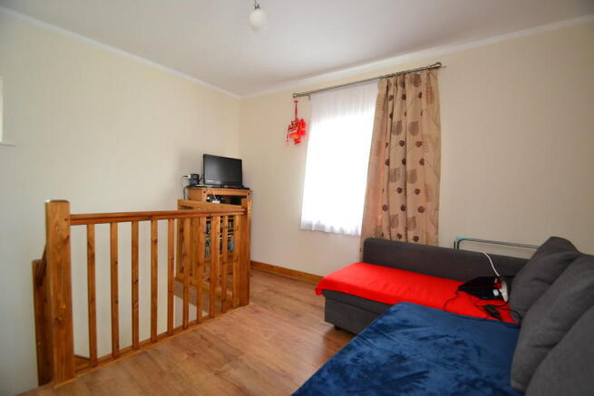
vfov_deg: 77.4
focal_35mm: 15
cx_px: 297
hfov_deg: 100.4
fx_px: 248
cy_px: 198
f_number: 4
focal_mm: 10
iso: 800
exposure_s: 1/50
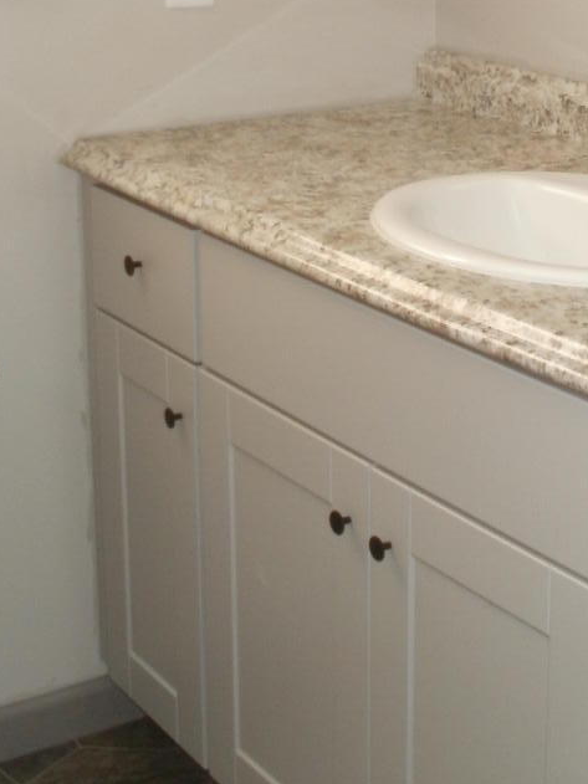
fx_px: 1654
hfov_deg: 20.1
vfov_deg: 25.4
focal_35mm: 73
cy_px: 11
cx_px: 411
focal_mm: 6.3
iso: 160
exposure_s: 1/30
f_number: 3.5
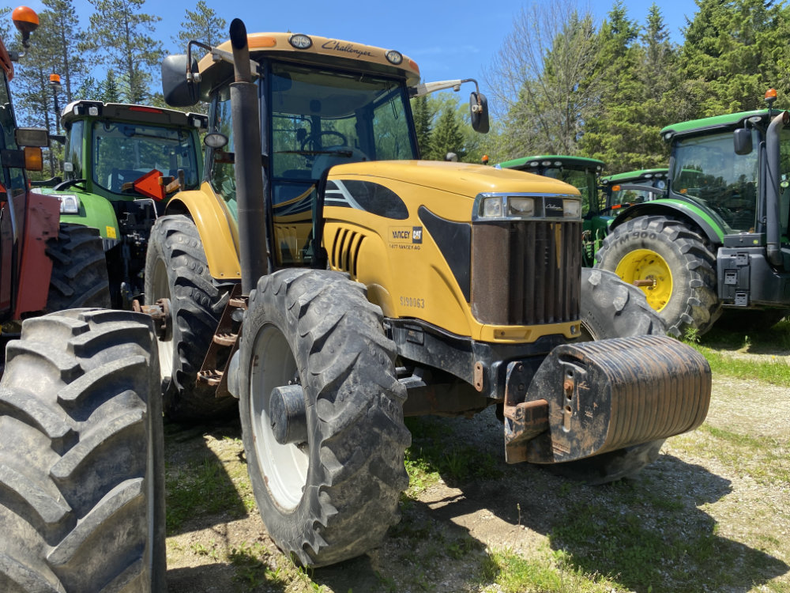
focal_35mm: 26
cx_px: 395
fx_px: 593
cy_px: 296
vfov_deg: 53.1
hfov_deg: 67.3
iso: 32
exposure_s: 1/1170
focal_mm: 4.2
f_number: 1.8
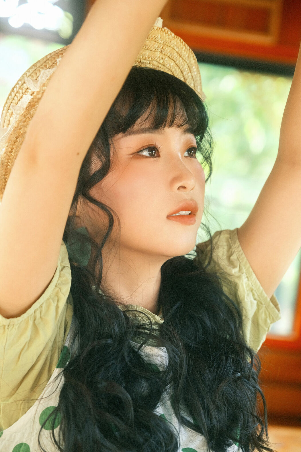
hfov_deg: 16.5
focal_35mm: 83
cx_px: 150
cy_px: 226
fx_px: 1041
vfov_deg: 24.5
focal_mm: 55
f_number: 2.8
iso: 640
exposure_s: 1/30
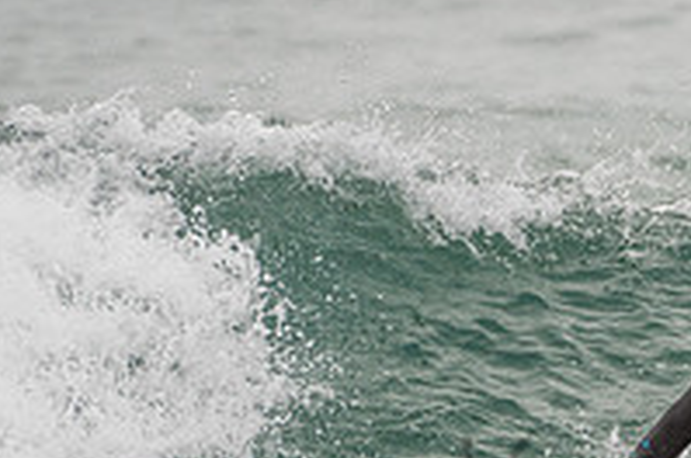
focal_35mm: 1461
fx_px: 27998
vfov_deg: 0.9
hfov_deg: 1.4
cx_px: 819
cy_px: 460
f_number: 5.6
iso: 320
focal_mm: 500
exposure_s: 1/2000
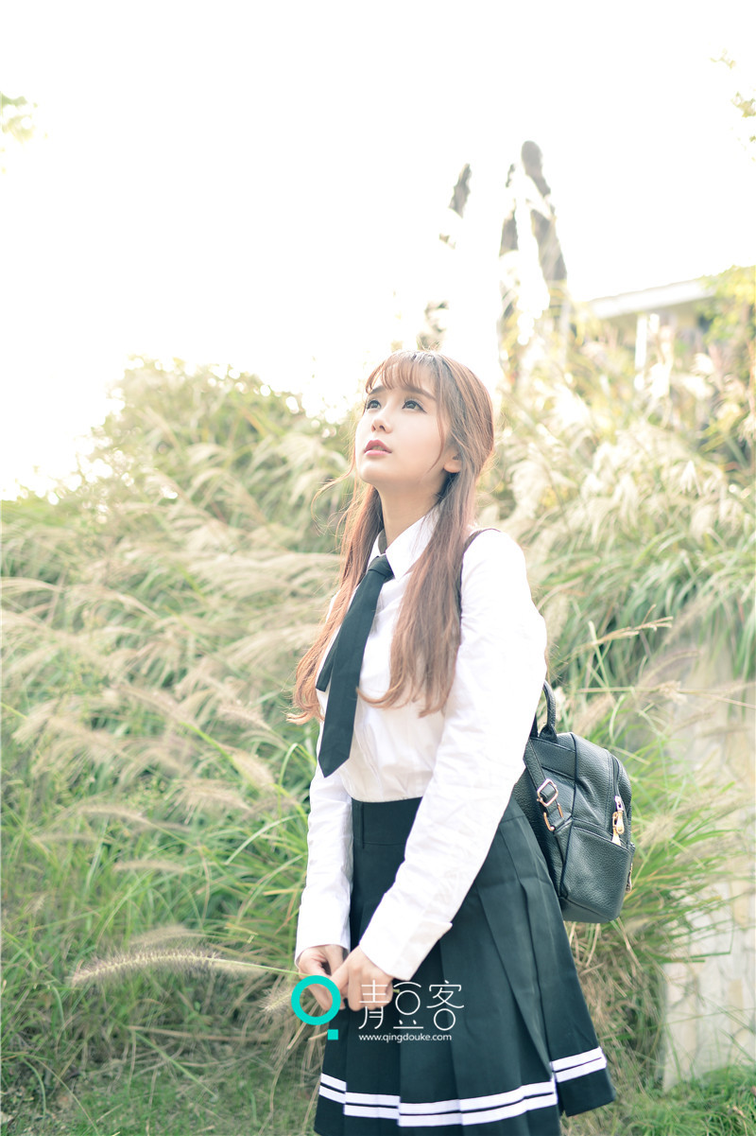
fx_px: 1103
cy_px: 568
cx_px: 378
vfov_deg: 54.4
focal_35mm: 35
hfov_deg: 37.8
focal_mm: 35
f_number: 2.2
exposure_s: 1/200
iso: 100
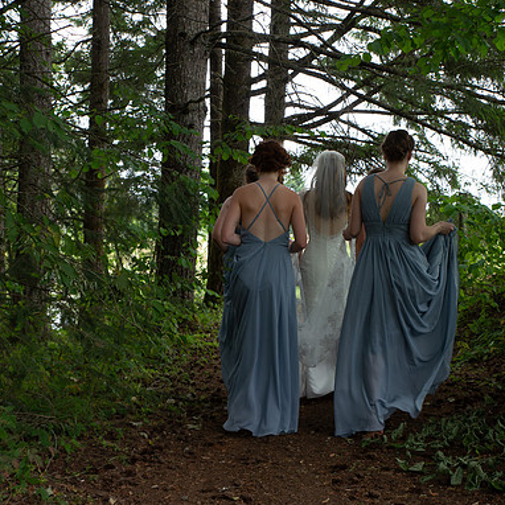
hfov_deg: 34.5
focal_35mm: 49
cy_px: 251
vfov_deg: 34.7
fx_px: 809
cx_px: 320
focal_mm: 38
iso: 400
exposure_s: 1/100
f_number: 9
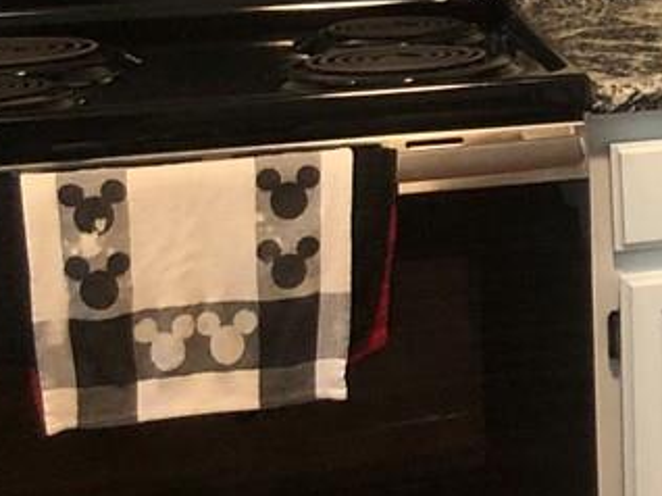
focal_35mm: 141
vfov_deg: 10.4
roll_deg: -0.8
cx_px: 1601
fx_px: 2694
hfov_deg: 11.5
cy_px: -46
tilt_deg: -9.0
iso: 40
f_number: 1.8
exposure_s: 1/24
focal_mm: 3.99
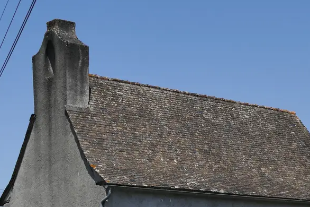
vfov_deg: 14.4
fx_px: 809
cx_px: 207
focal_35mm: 94
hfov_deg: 21.6
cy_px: 167
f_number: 5
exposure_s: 1/2000
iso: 125
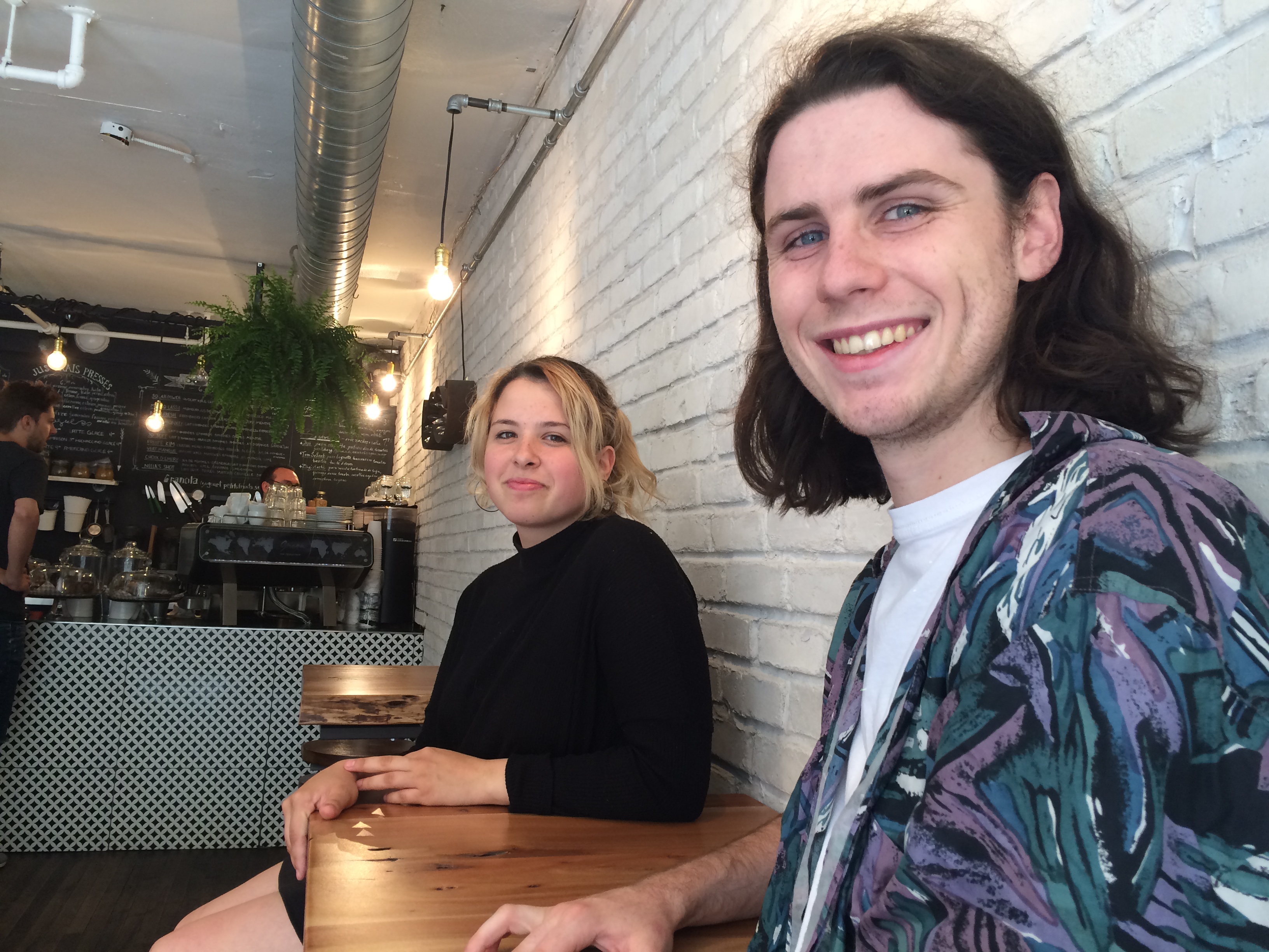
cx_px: 634
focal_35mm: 29
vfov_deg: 48.2
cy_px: 476
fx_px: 1063
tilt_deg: +2.3
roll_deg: -2.4
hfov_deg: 61.7
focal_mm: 4.15
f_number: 2.2
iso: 32
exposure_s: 1/33
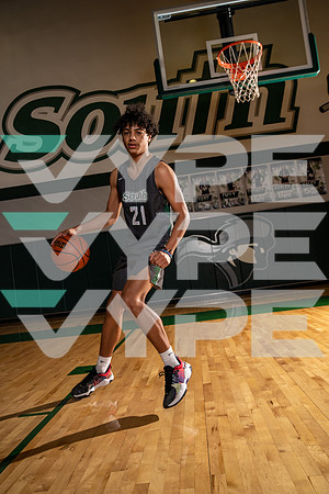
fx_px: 398
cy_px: 247
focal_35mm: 29
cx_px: 164
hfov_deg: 45.0
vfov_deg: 63.7
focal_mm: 29
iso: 320
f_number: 5.6
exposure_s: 1/250
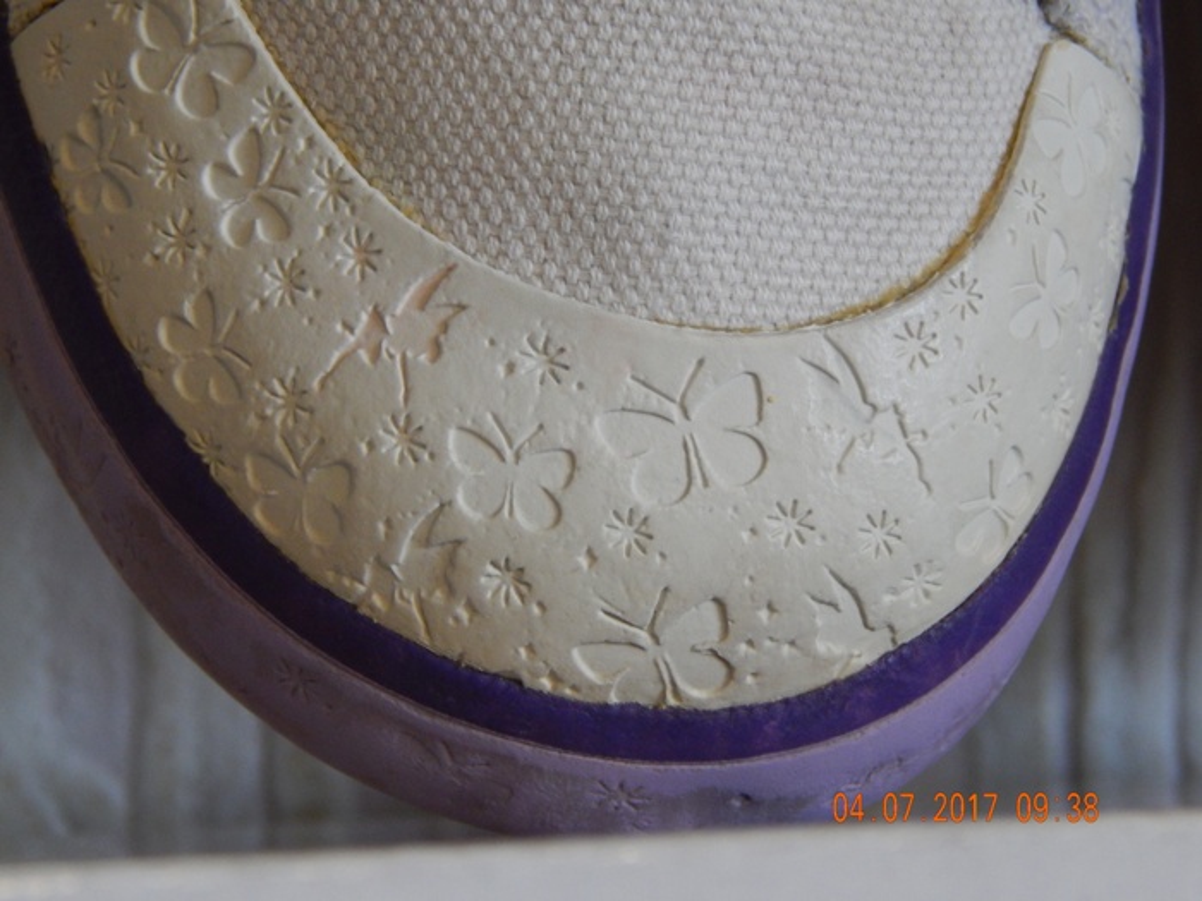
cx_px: 601
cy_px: 450
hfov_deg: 14.9
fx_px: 4584
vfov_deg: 11.2
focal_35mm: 132
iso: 400
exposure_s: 1/25
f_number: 4.8
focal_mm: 23.4
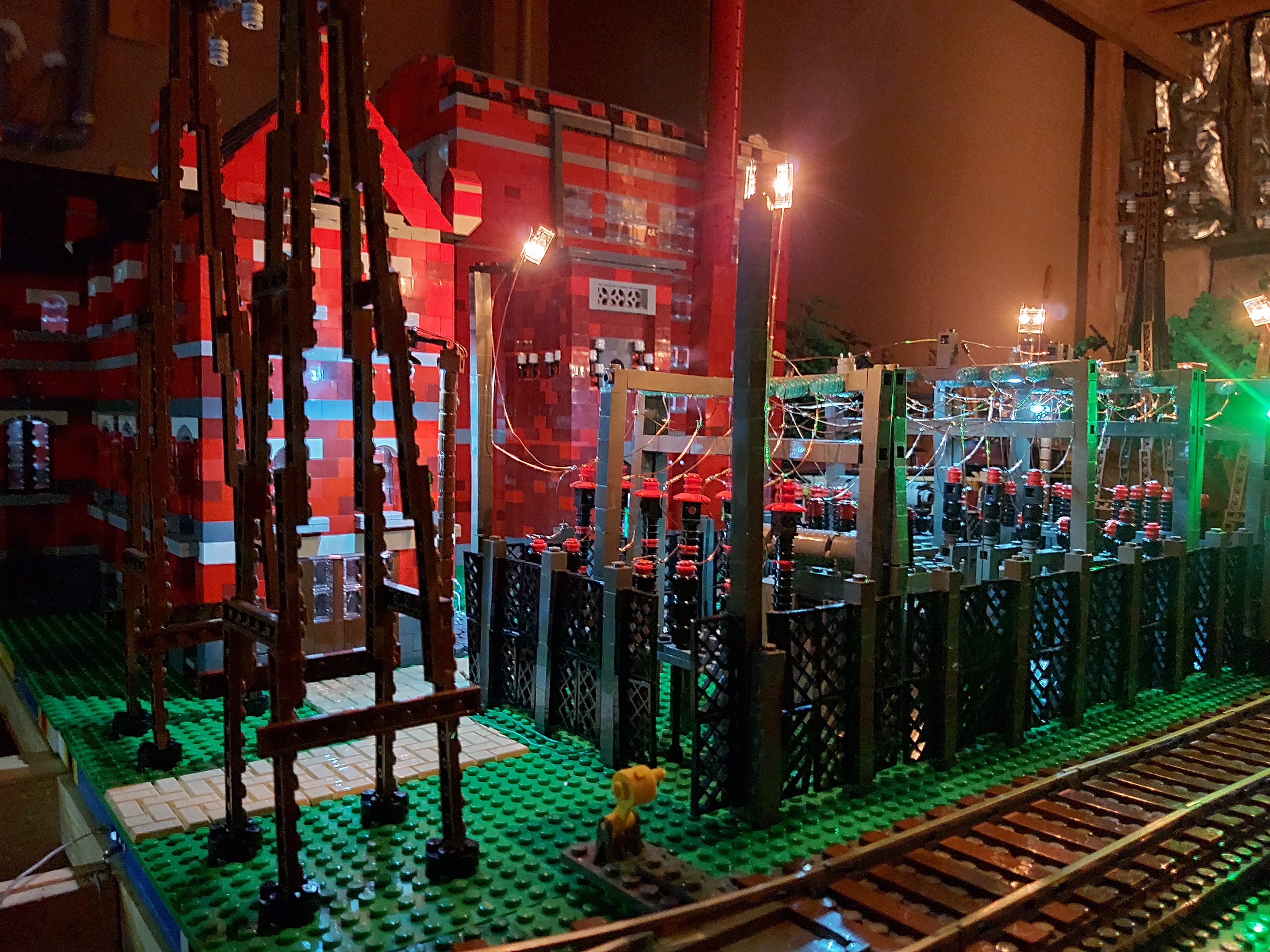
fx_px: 954
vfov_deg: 53.1
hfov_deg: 67.3
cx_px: 635
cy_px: 476
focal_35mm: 26
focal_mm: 3.92
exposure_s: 1/8
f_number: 1.7
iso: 1000
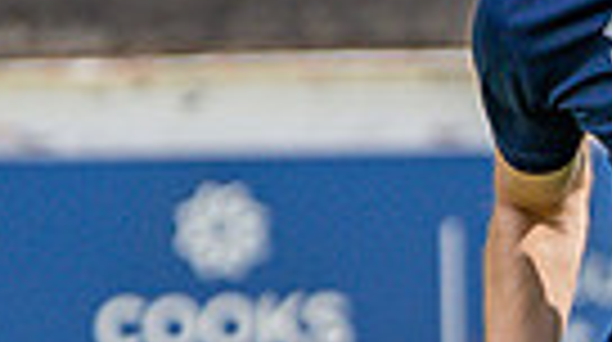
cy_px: 39
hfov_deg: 2.5
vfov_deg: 1.4
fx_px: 14177
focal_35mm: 875
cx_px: 1143
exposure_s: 1/6400
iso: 180
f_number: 1.6
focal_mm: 85
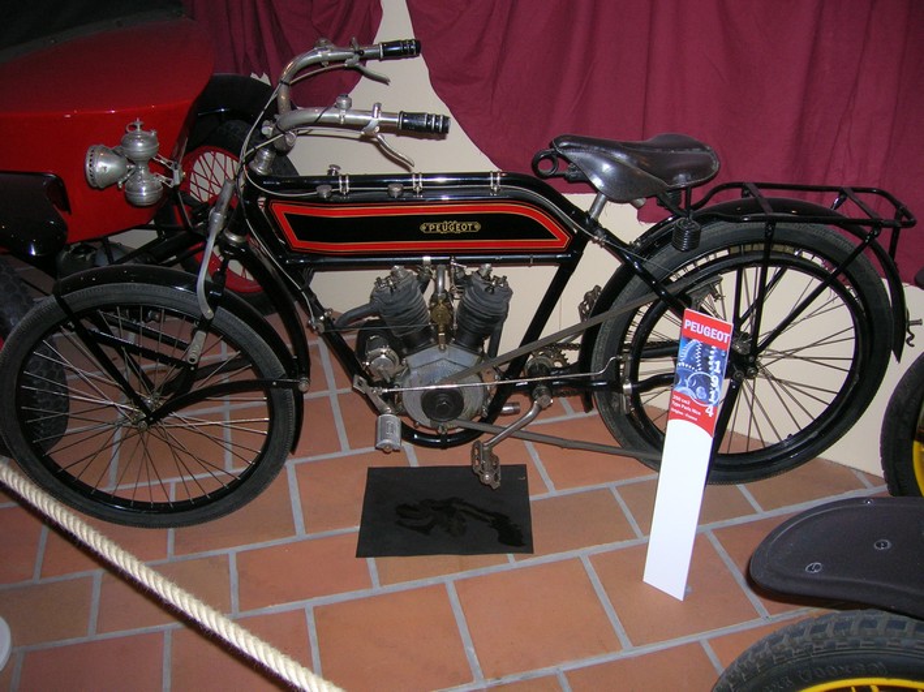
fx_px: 907
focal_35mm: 34
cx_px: 462
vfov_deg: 41.8
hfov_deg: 54.0
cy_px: 346
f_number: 2.9
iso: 119
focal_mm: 5.7
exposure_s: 1/60.1
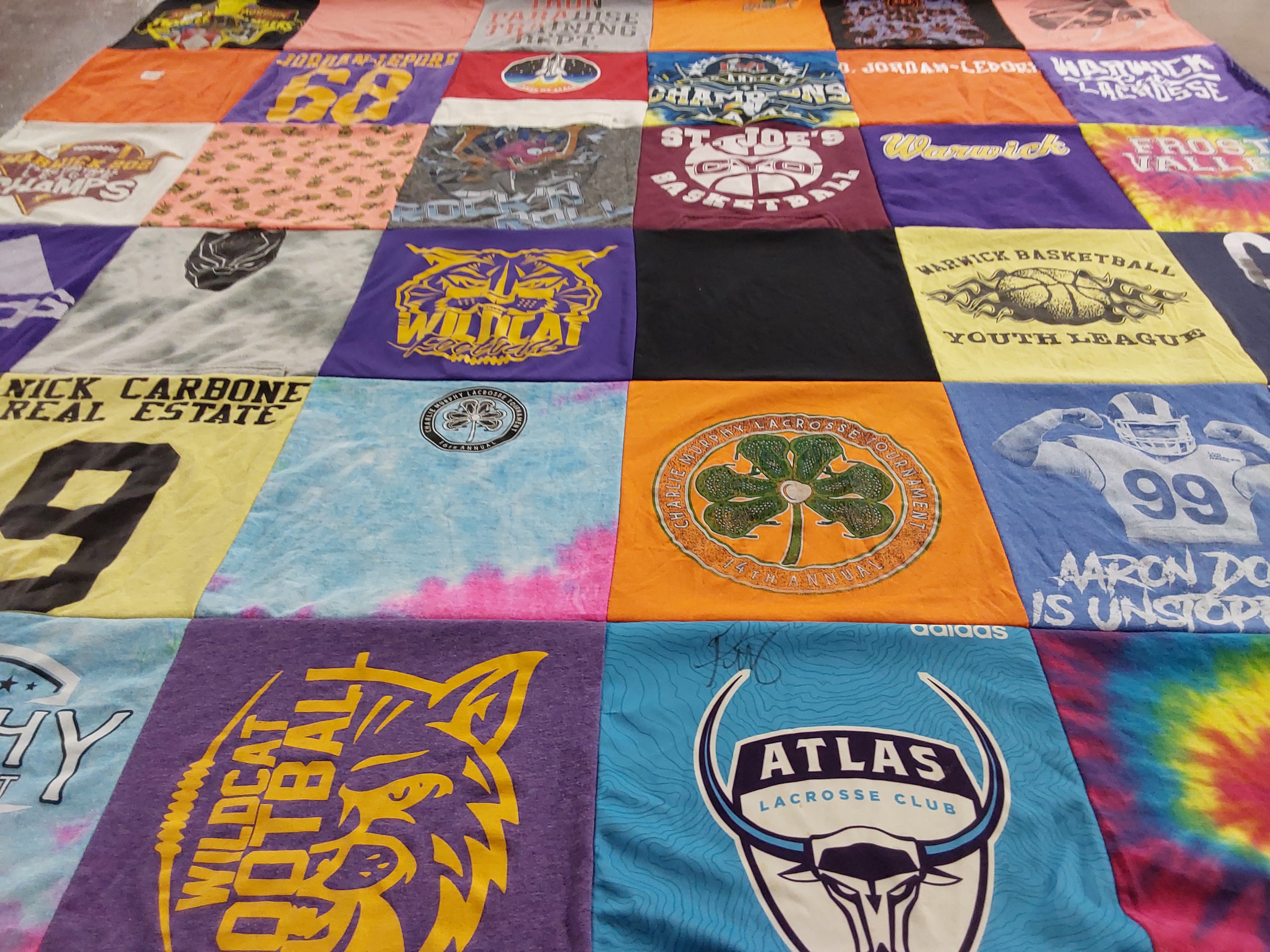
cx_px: 635
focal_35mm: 28
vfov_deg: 49.7
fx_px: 1027
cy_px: 476
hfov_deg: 63.4
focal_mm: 2.91
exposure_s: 1/60
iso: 125
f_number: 1.9
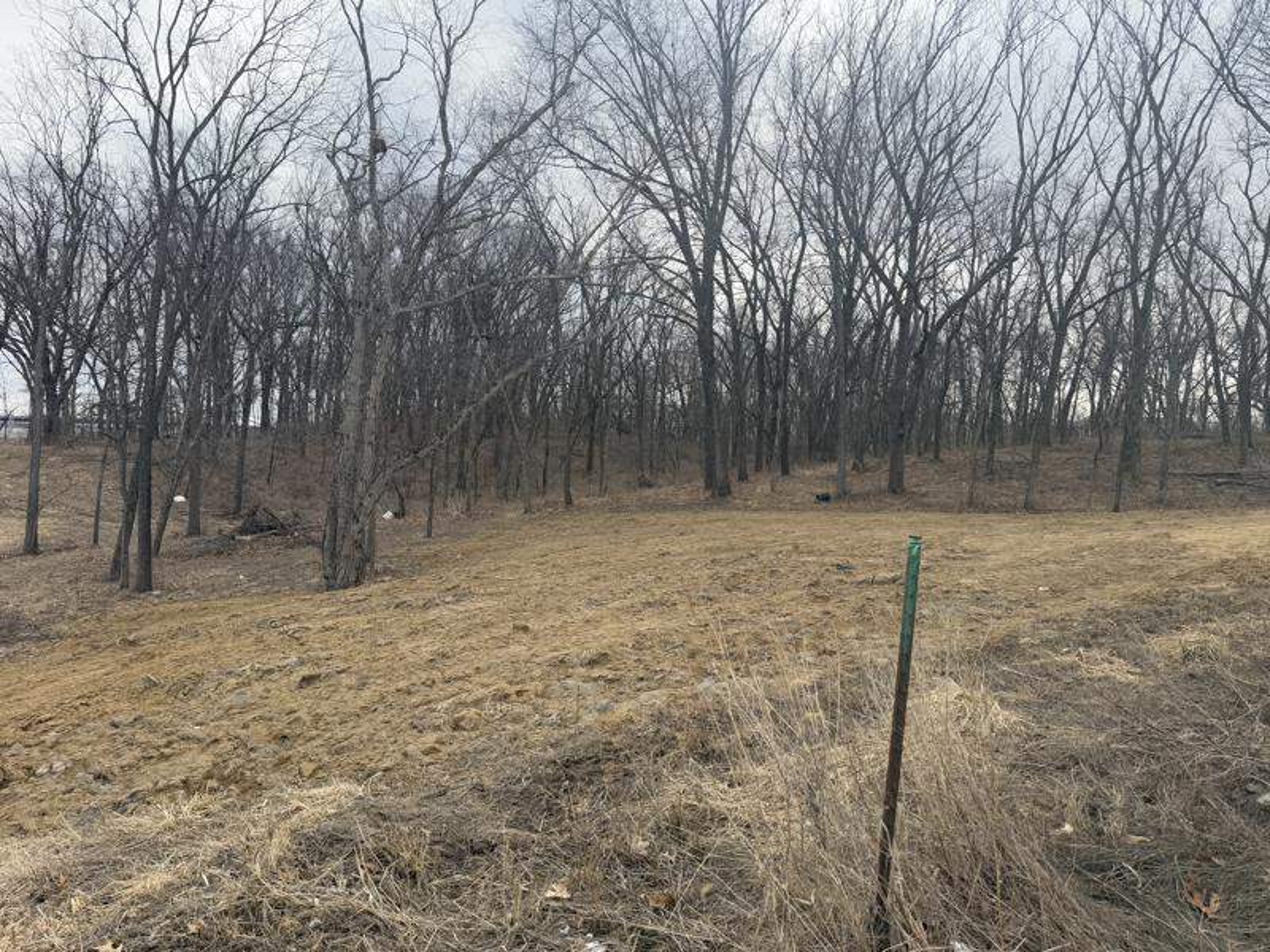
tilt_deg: +0.0
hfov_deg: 71.6
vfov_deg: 56.8
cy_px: 476
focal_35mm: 24
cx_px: 635
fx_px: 881
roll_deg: -3.7
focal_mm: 6.76
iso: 100
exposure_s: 1/3021
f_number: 1.78
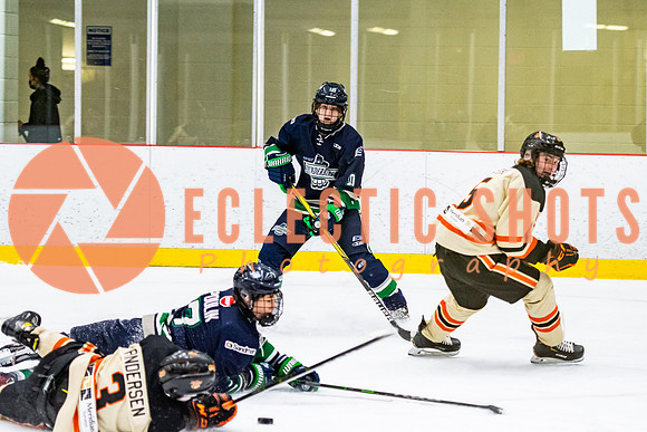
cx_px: 359
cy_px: 181
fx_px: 3090
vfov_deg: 8.0
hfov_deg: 12.0
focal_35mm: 172
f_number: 2.8
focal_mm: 98
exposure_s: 1/640
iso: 2200
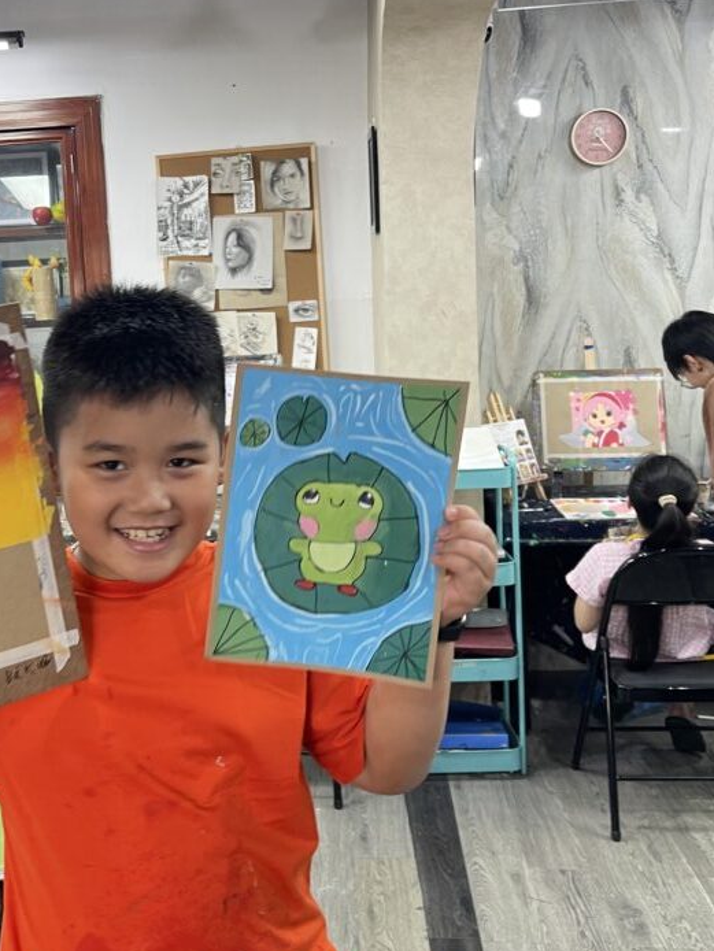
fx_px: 989
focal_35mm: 36
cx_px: 245
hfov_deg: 39.3
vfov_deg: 51.2
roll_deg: +2.3
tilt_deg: -5.9
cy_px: 406
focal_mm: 5.1
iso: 64
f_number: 1.6
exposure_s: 1/50
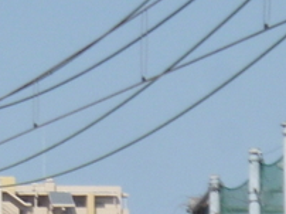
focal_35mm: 779
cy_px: 505
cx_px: 154
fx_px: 6429
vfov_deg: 1.9
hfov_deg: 2.5
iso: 100
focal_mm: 20
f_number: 6.5
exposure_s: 1/320
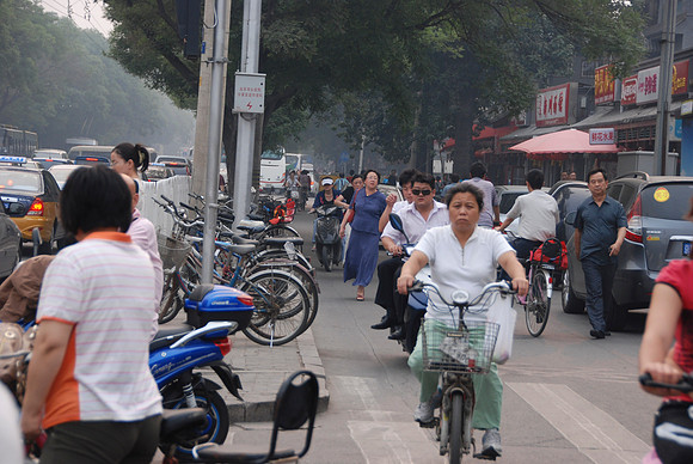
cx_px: 346
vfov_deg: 13.1
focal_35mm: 105
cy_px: 232
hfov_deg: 19.4
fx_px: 2023
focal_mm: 70
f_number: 5
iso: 320
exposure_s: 1/250
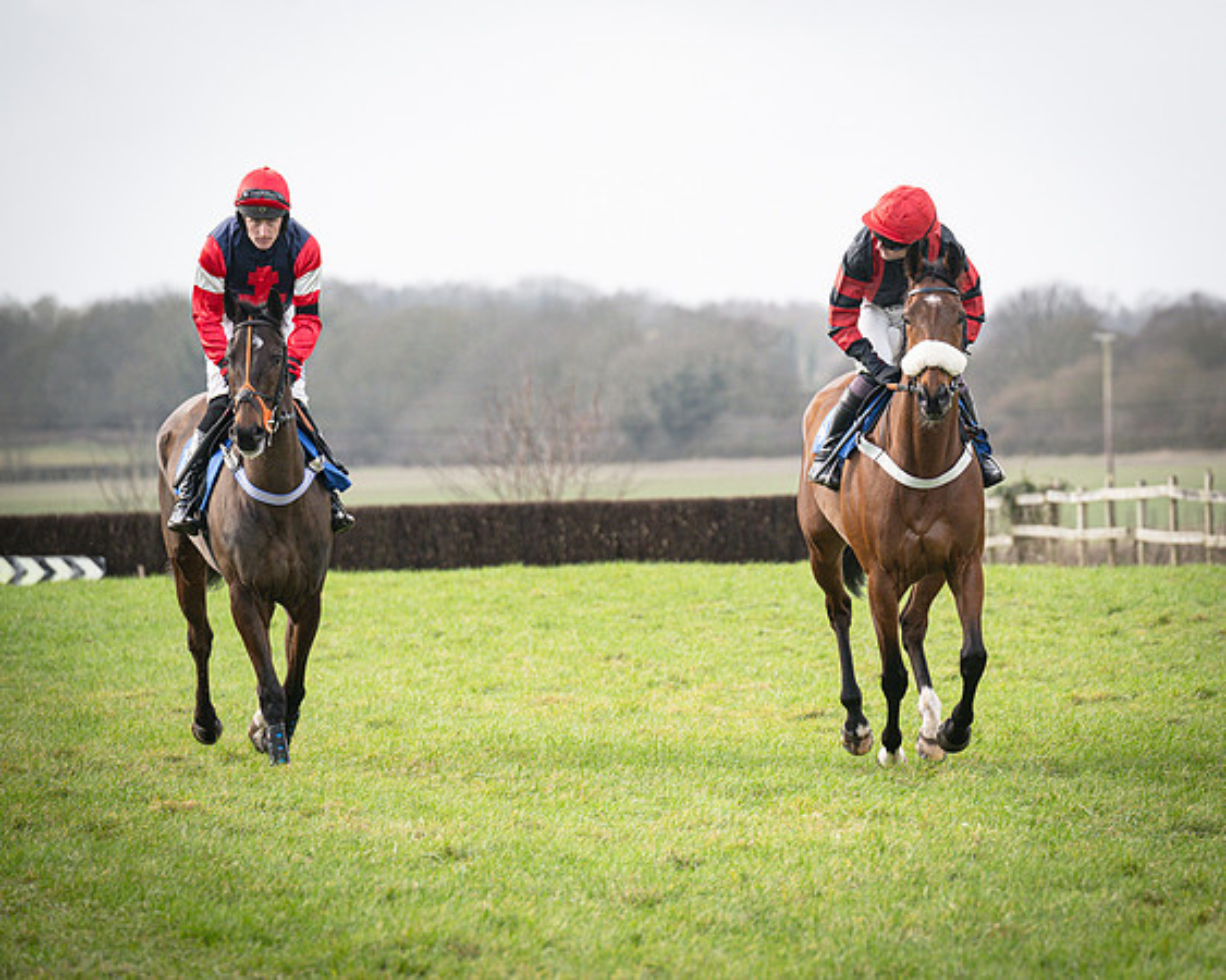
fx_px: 11296
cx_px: 1017
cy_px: 302
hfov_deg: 6.2
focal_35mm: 311
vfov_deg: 5.0
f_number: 5
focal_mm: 200
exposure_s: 1/1000
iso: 400
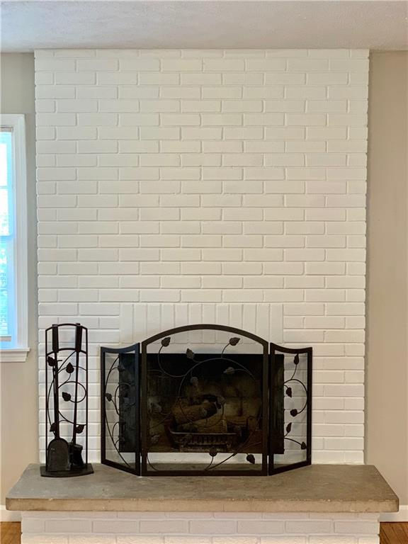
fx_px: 817
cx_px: 204
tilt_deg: -3.4
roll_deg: -2.5
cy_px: 272
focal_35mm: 52
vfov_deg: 36.8
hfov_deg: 28.0
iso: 200
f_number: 2.4
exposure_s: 1/60
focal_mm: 6
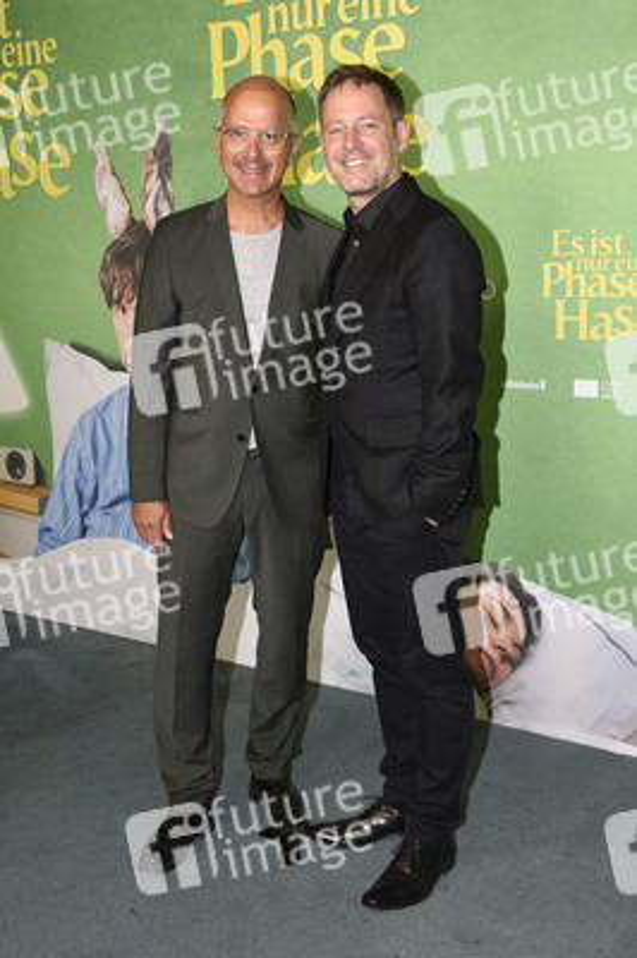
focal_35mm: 44
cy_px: 479
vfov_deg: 44.5
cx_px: 318
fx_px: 1170
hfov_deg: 30.5
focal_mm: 44
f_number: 6.3
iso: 500
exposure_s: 1/125
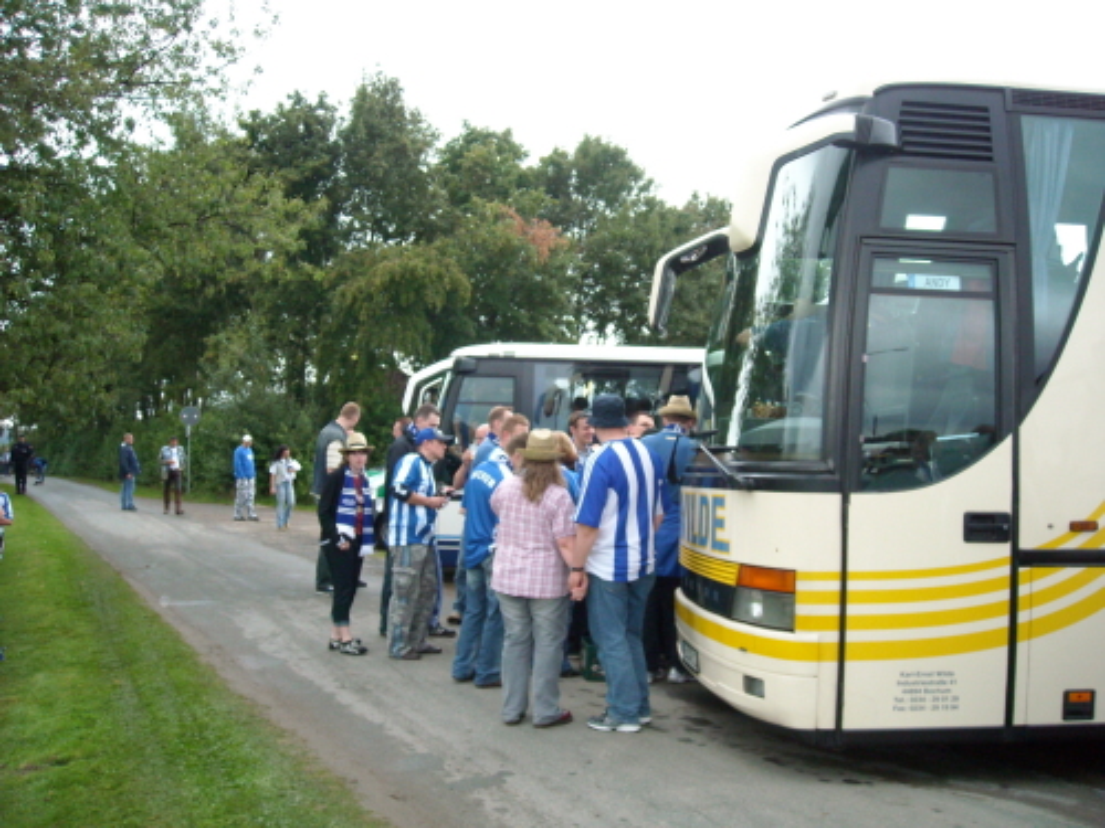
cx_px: 552
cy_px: 414
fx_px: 1117
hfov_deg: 52.6
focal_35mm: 35
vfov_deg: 40.7
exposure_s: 1/60
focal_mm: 5.7
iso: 336
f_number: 2.8
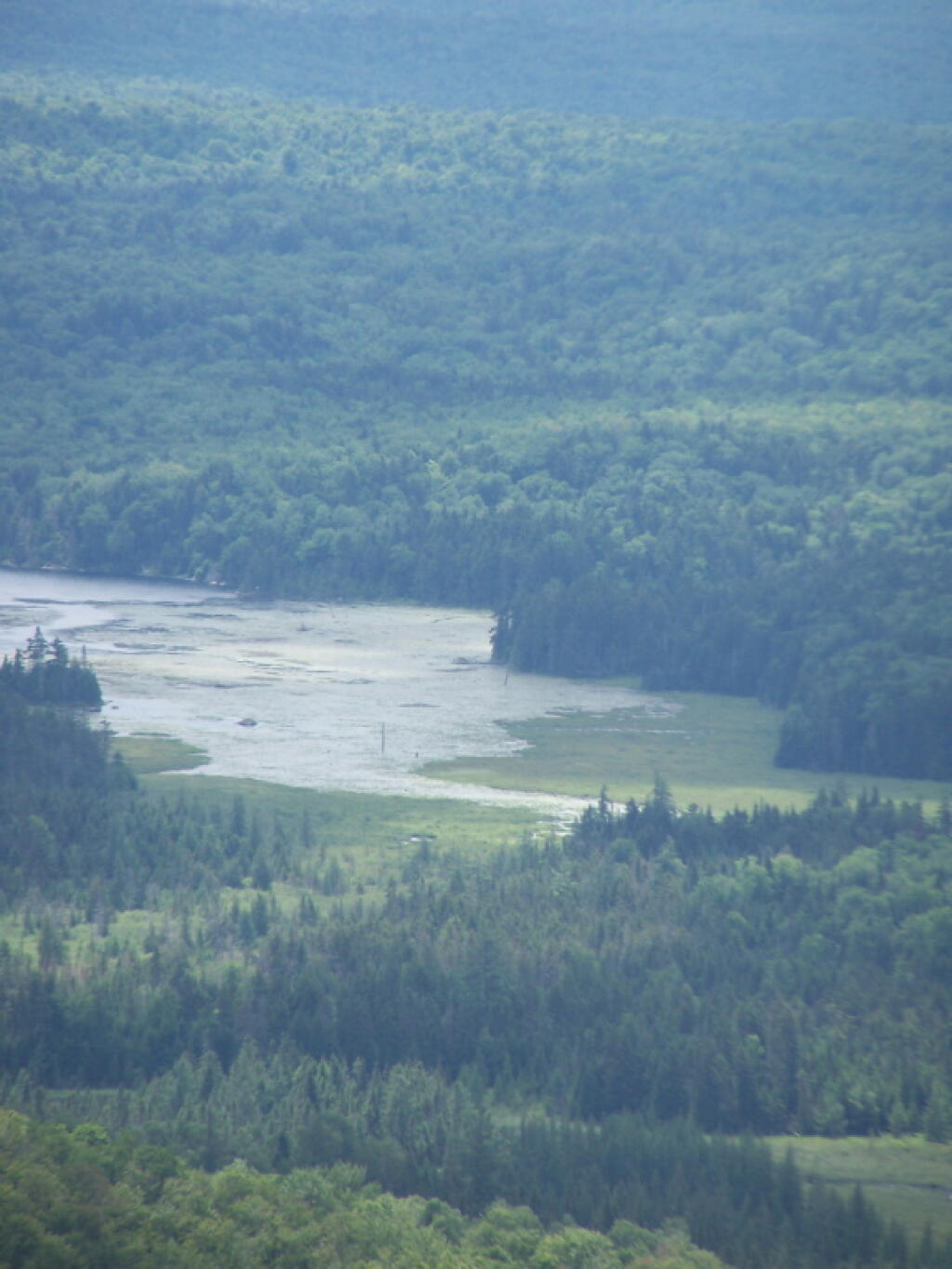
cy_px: 634
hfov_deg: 3.9
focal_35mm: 380
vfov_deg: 5.2
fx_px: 13932
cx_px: 476
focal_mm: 63
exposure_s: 1/640
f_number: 3.7
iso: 80
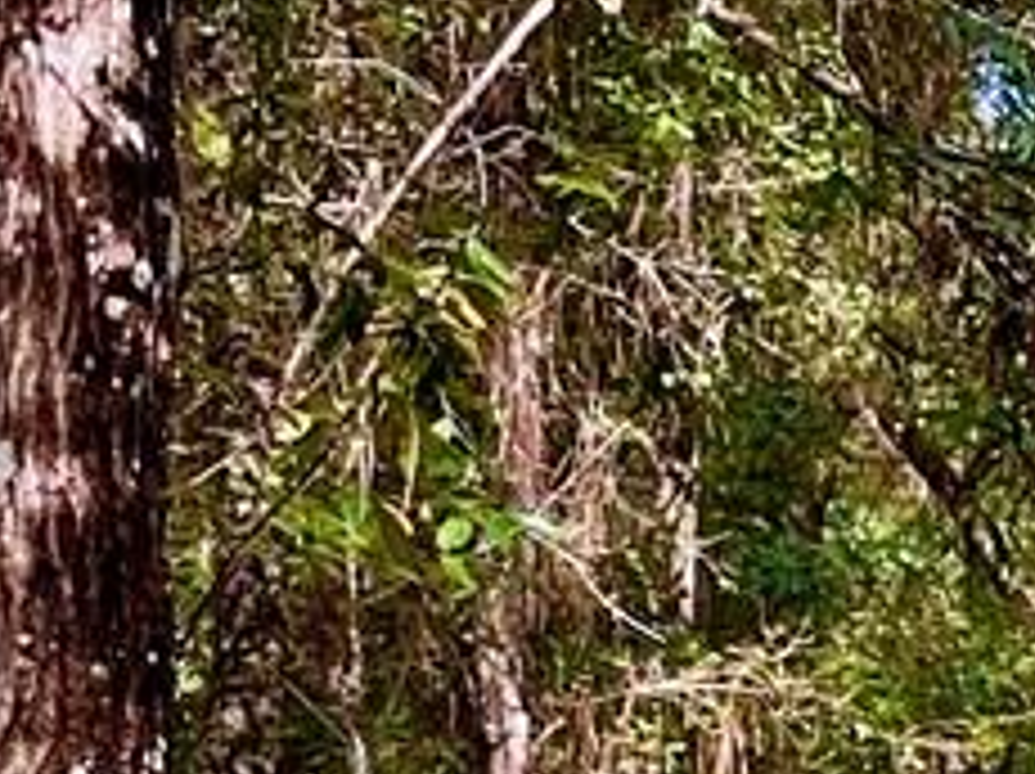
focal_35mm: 181
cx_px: 3294
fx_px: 5406
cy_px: 1062
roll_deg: -0.1
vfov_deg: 8.1
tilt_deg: +3.4
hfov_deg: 8.7
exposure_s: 1/310
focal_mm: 5.1
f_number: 1.6
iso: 50
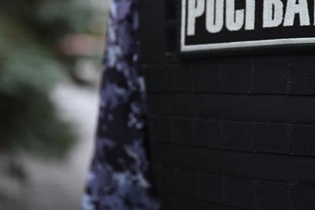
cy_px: 40
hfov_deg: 22.3
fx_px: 796
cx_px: 211
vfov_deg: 14.9
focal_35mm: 91
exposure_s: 1/125
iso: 320
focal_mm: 51
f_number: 2.8
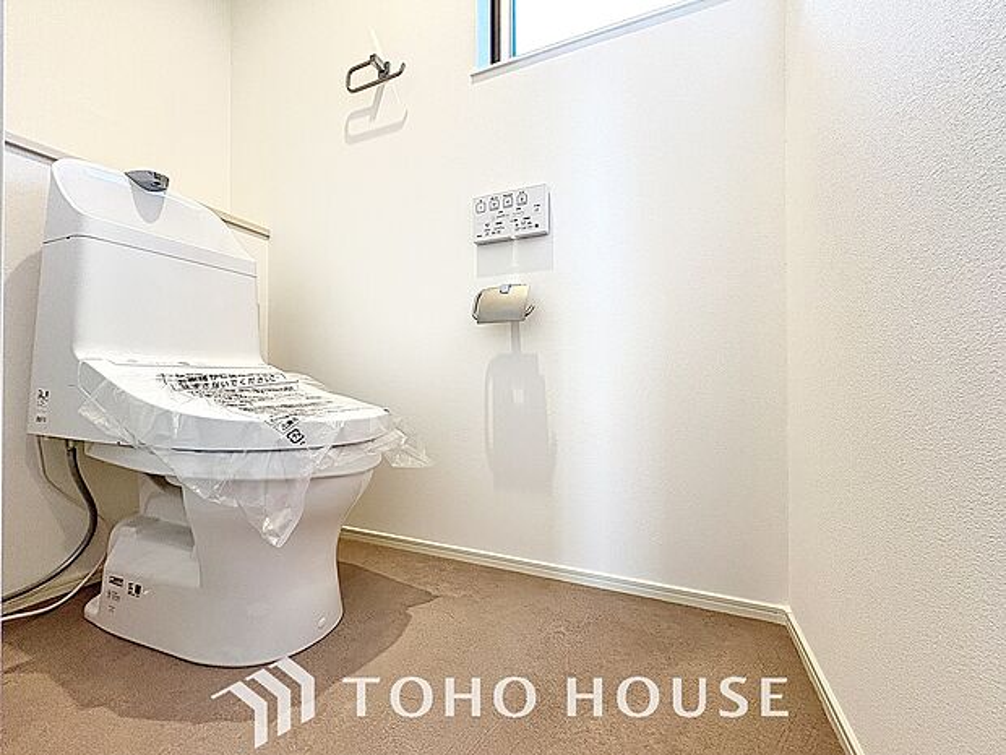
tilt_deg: +0.8
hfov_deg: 102.1
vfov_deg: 85.7
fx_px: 407
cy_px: 378
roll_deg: +1.0
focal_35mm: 14
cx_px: 503
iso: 320
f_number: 2.2
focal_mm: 2.22
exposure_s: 1/60
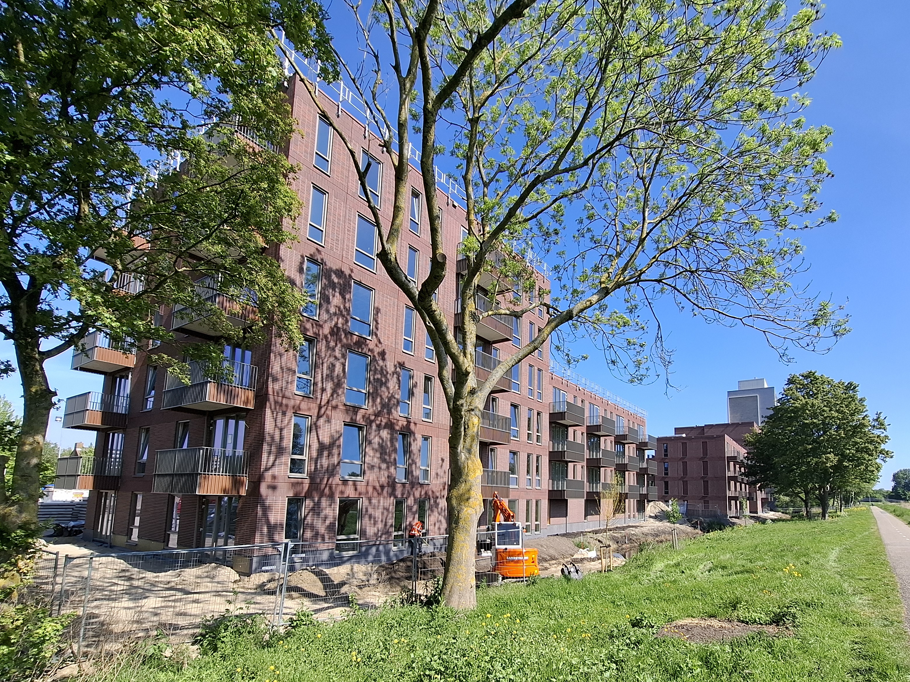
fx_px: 447
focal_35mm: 17
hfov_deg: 90.7
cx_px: 506
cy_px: 434
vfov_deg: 73.2
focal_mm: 1.74
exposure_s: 1/589
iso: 40
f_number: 2.2
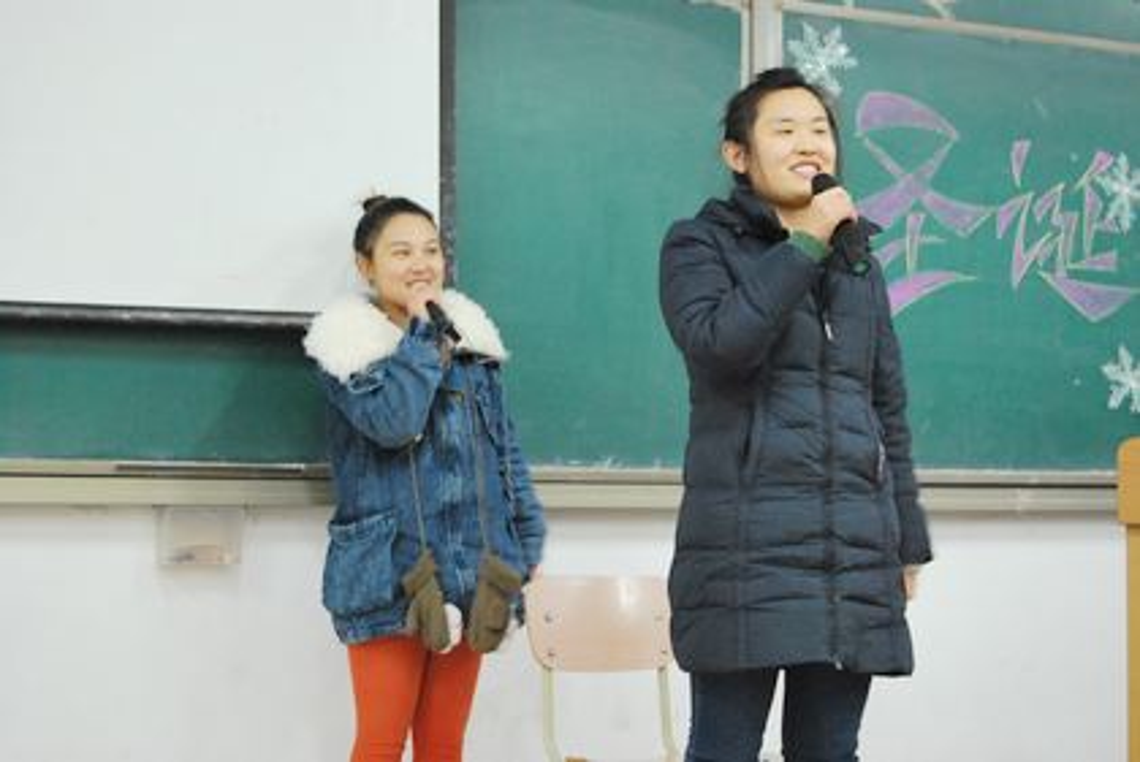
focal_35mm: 69
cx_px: 570
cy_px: 381
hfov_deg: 29.2
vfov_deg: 19.8
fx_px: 2187
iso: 1600
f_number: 5.3
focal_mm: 46
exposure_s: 1/30
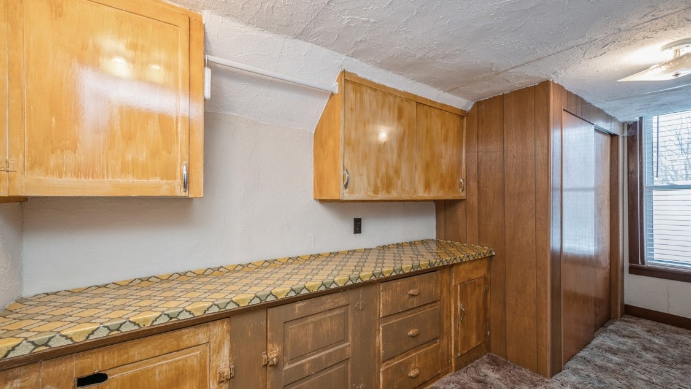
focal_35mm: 15
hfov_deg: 103.0
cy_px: 200
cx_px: 338
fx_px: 275
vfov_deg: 70.6
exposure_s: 1/5
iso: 200
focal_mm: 14
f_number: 8
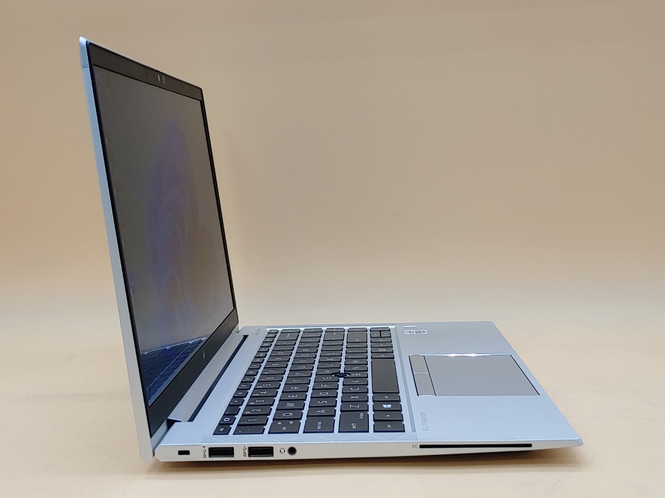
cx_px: 332
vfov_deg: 31.5
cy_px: 249
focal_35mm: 46
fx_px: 884
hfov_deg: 41.2
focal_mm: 4.36
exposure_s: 1/130
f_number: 1.8
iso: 50
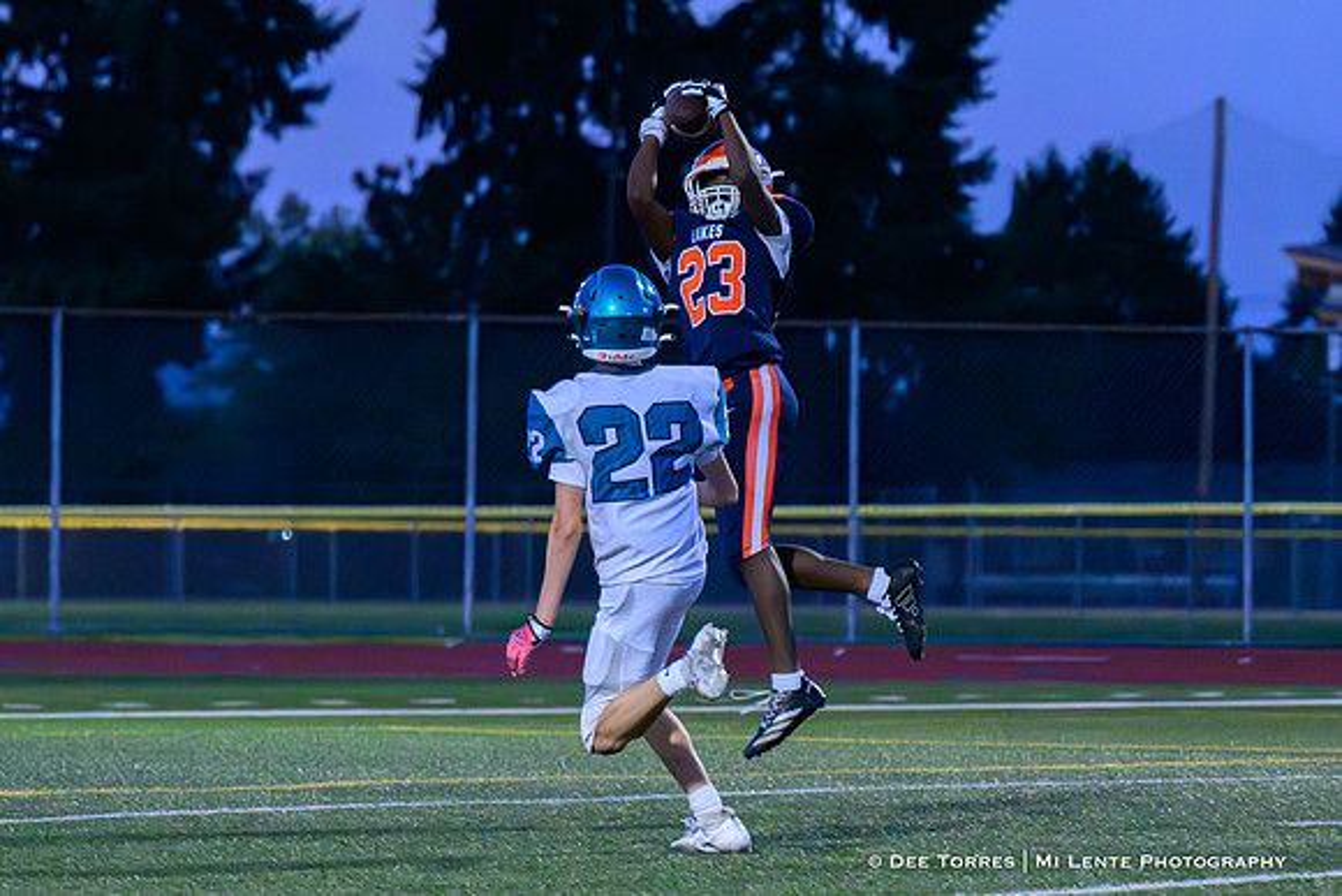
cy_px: 600
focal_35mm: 269
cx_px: 577
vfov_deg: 5.1
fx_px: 10016
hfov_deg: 7.7
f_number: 4
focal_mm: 130
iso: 16000
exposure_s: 1/1000
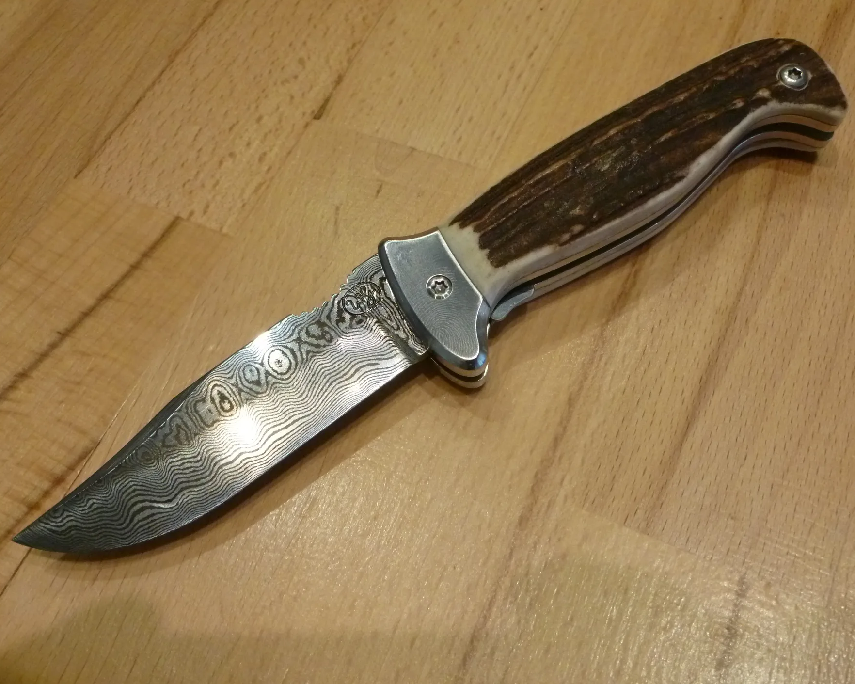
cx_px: 460
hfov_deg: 52.8
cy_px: 336
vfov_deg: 43.4
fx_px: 860
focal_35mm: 34
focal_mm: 5.7
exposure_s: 1/25
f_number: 3.5
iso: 400
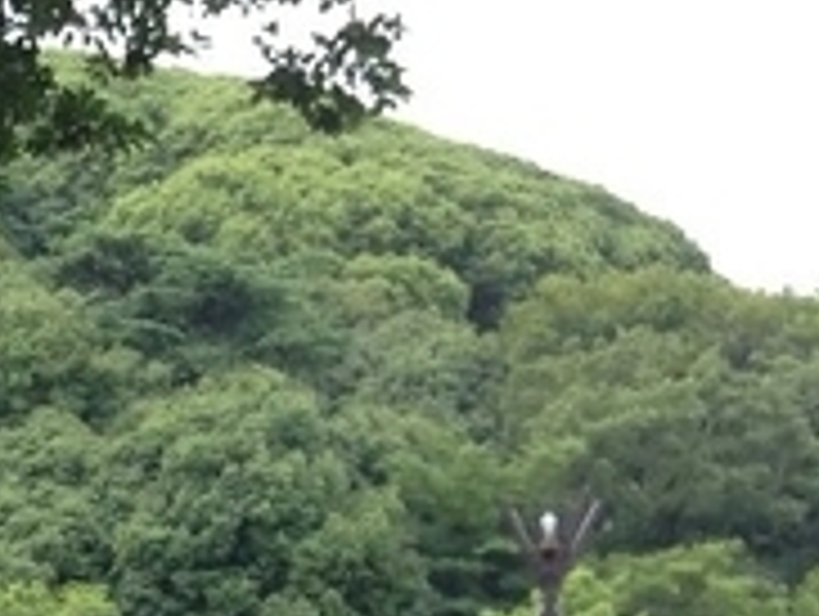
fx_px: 3435
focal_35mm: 145
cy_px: 890
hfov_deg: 12.0
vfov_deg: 10.0
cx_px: -855
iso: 50
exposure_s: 1/361
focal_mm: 4.13
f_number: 2.4
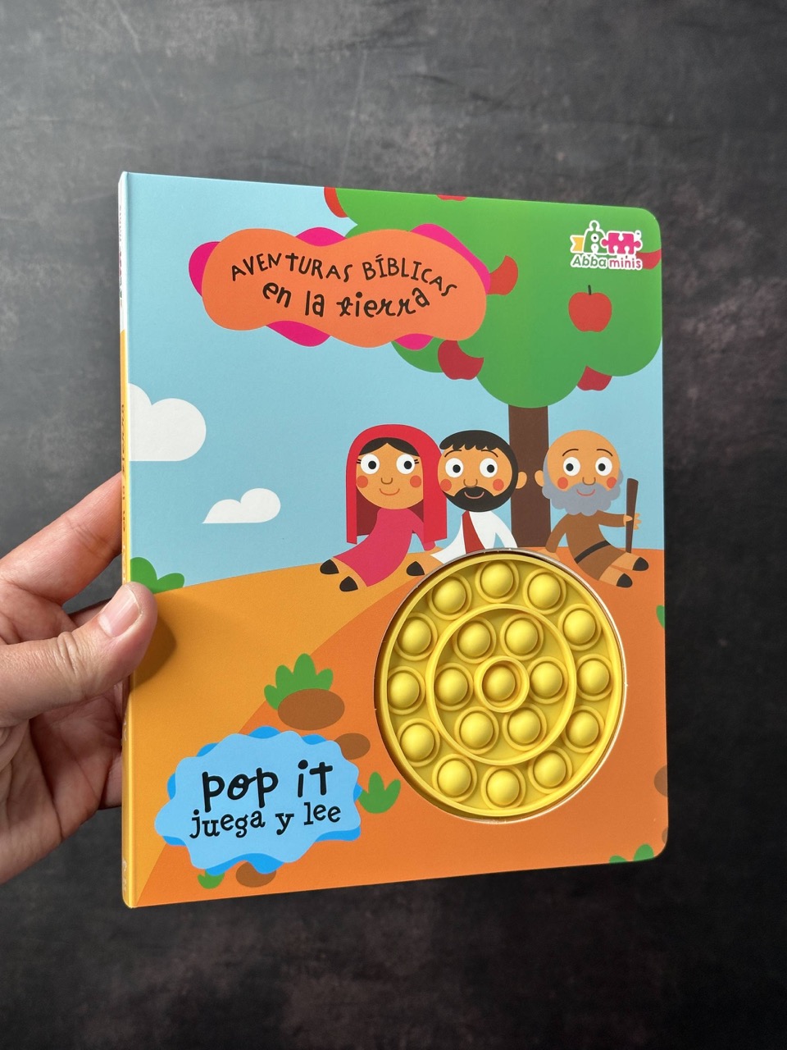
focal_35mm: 48
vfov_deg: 39.7
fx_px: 1455
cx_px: 394
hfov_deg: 30.3
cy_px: 525
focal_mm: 6.86
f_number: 1.78
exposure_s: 1/80
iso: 80
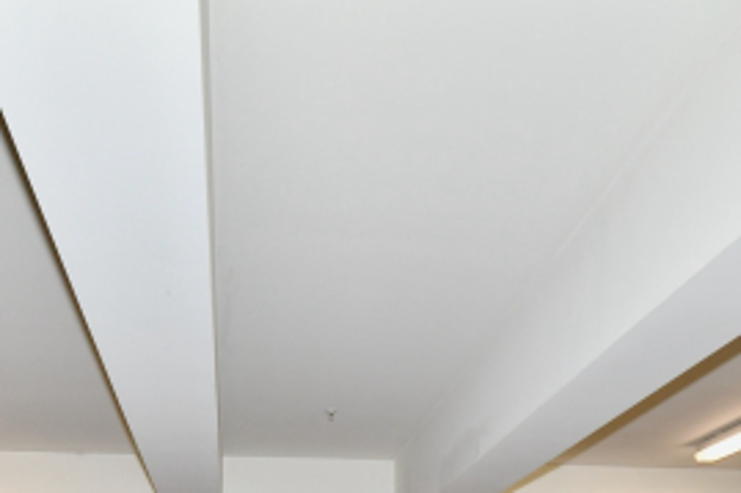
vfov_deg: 27.2
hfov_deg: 49.5
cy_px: 680
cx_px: 347
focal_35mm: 39
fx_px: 802
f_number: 6.3
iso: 640
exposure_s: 1/60
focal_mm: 14
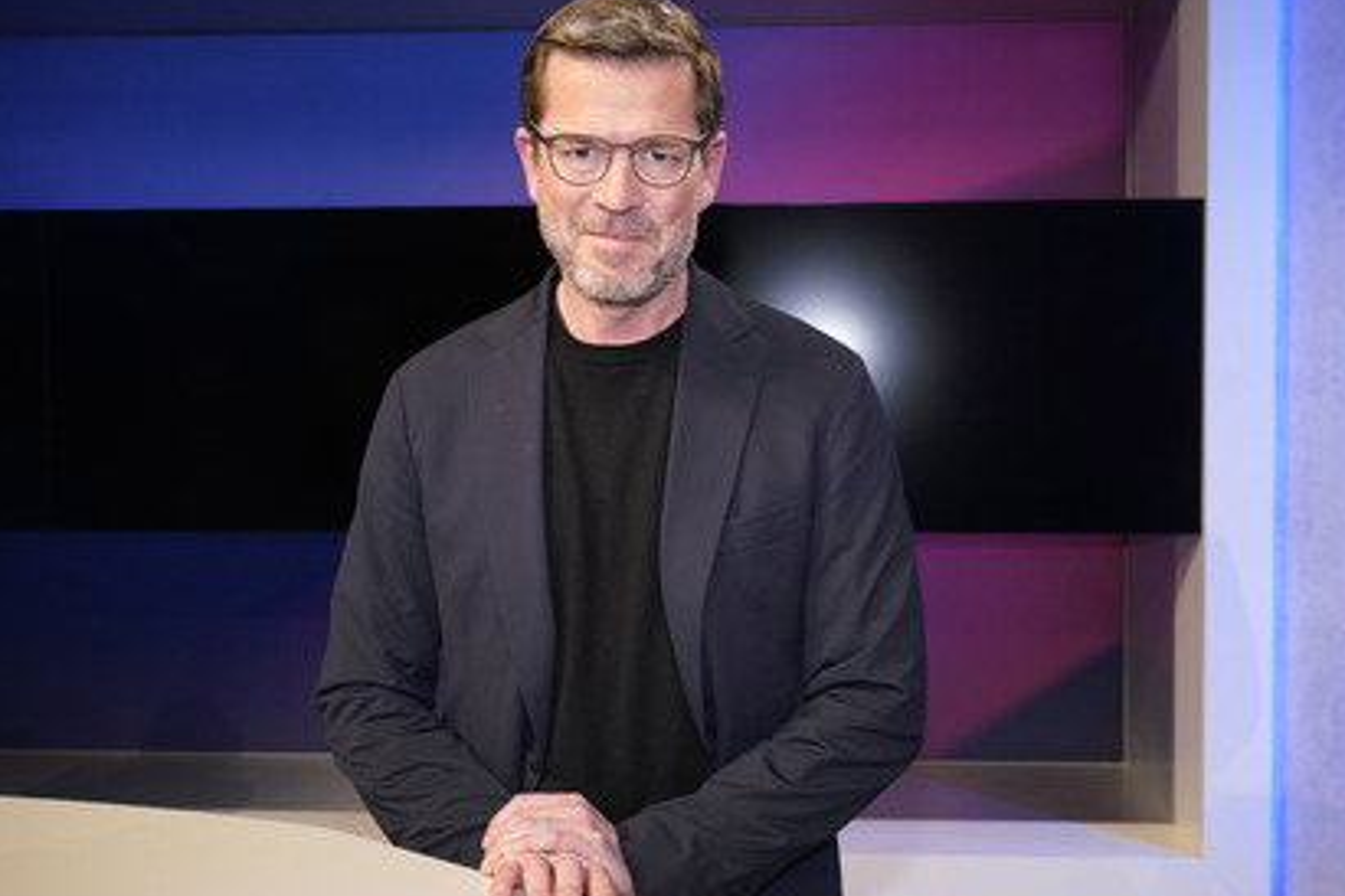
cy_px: 445
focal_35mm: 34
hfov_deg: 55.8
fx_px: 1270
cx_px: 672
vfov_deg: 38.9
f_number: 5
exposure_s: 1/125
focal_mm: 31
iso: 2000
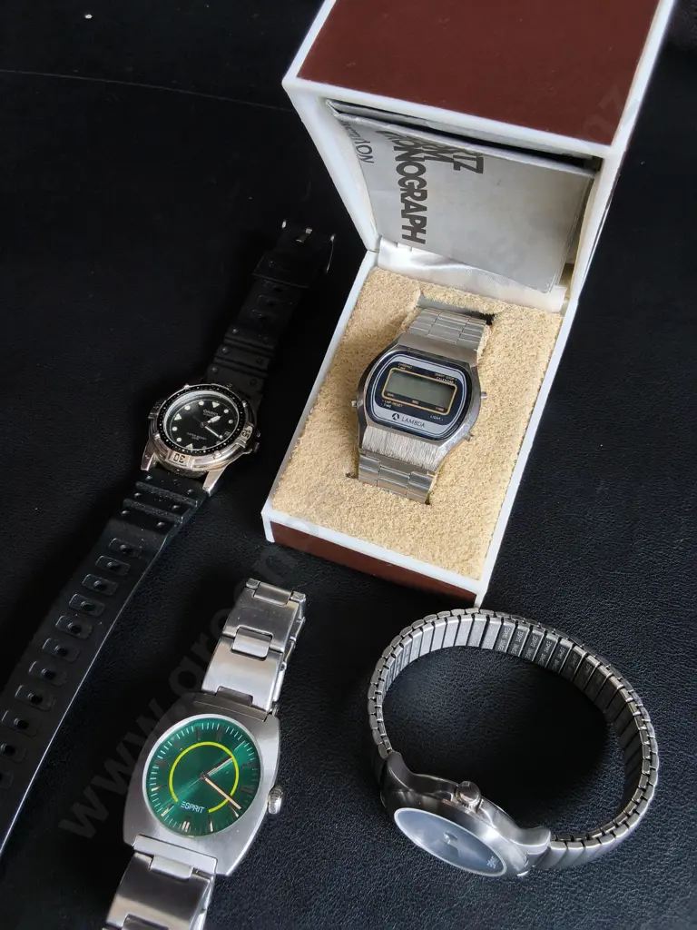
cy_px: 465
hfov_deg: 51.4
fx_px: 725
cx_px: 348
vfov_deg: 65.3
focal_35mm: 27
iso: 50
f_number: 2
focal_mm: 2.87
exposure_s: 1/100
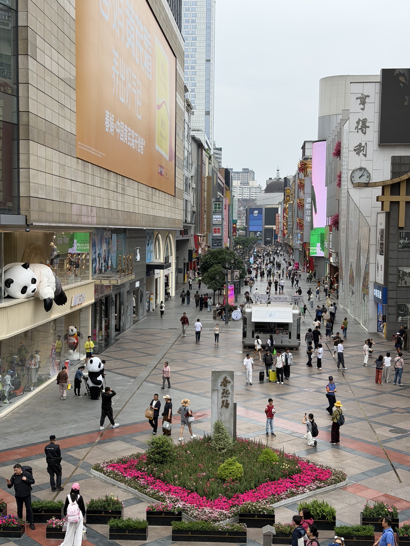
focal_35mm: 48
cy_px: 273
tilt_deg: -3.8
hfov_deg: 30.3
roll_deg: -0.7
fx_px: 758
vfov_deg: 39.7
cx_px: 205
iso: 80
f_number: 1.78
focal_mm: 6.76
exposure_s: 1/2146
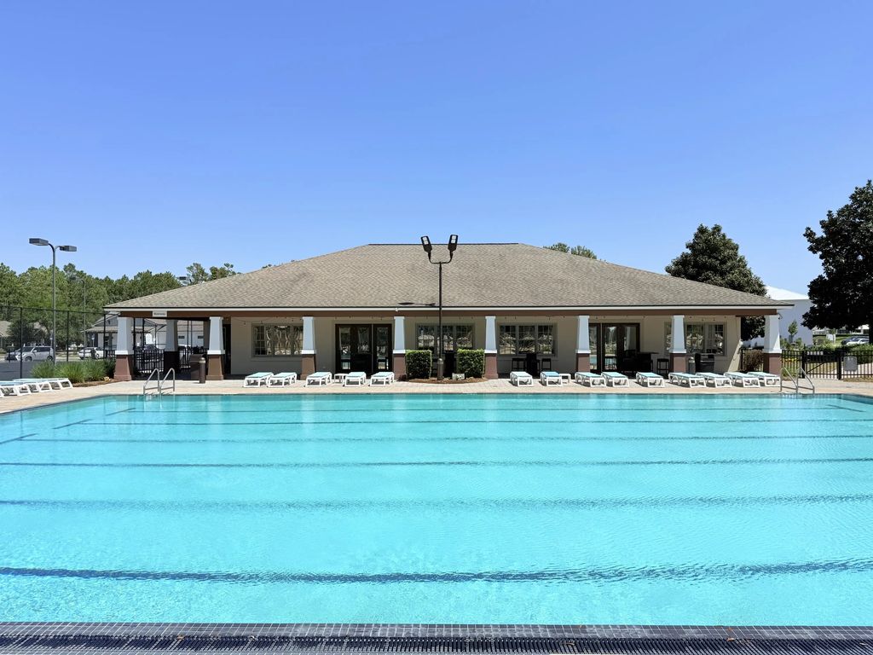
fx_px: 605
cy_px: 328
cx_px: 436
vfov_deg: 56.8
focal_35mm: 24
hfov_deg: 71.6
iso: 80
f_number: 1.78
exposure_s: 1/7353
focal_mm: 6.76
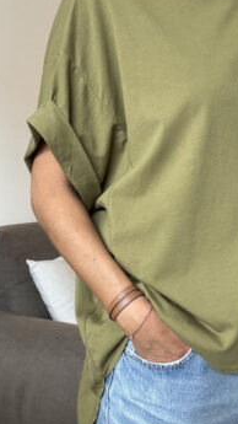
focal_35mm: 44
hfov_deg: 26.6
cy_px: 213
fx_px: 494
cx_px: 189
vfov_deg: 46.4
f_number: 1.9
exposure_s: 1/60
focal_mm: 2.69
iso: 250
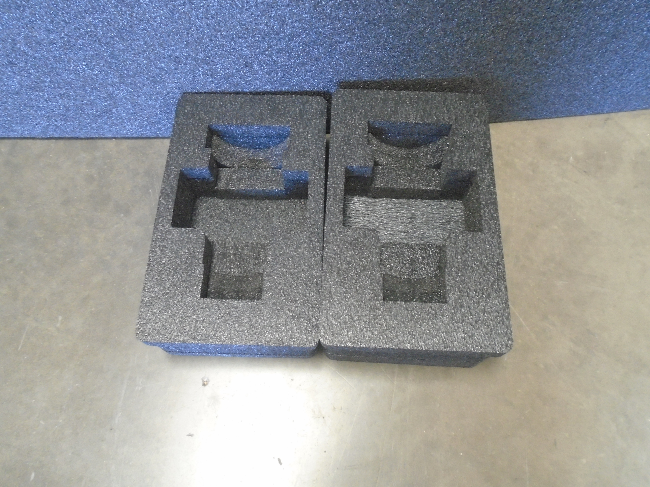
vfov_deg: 53.1
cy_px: 244
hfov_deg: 67.3
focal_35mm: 26
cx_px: 325
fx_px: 488
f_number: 3.2
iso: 400
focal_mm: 4.6
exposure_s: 1/15
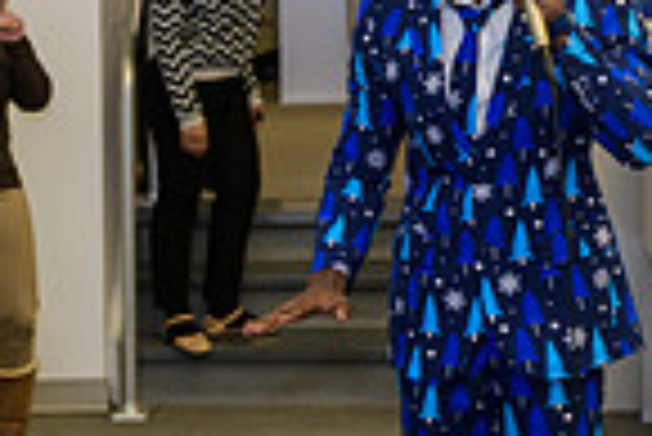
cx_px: 477
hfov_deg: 15.9
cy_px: 34
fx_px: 2321
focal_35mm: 128
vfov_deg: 10.7
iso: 400
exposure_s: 1/125
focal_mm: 32
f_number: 3.2
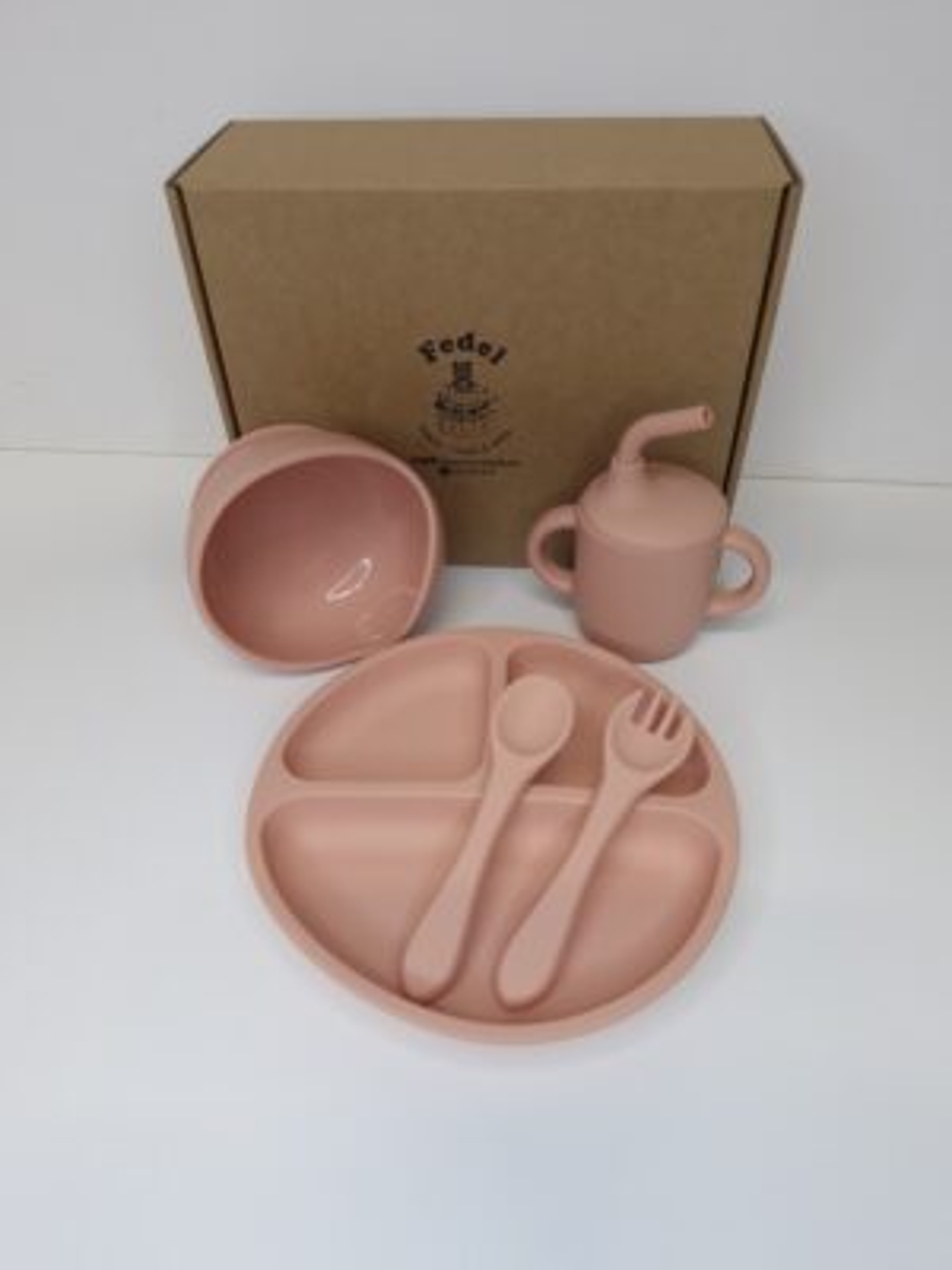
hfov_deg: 58.9
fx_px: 843
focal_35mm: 23
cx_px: 476
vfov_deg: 73.9
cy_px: 635
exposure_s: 1/45
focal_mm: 5.54
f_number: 1.8
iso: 50
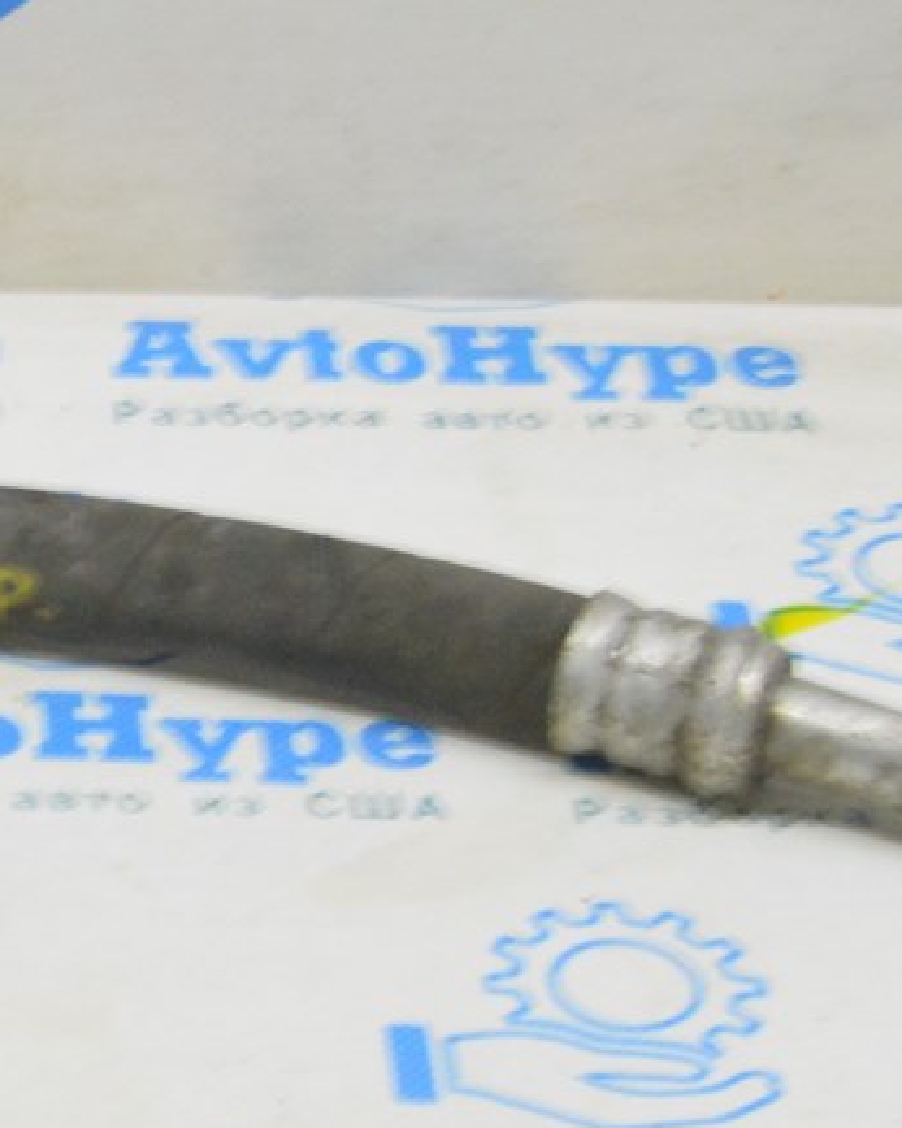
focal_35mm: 166
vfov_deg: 11.6
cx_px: -419
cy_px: 378
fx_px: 5541
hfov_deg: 9.1
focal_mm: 50
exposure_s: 1/15
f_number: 20
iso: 6400
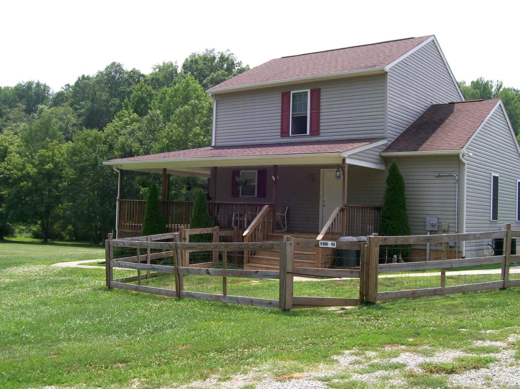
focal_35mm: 38
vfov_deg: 37.7
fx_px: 571
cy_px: 199
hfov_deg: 49.0
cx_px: 267
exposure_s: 1/326
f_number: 4.8
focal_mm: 6
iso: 80
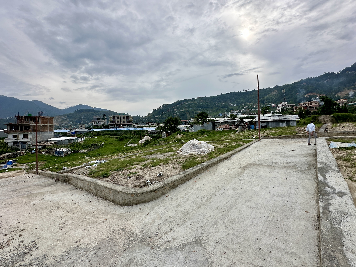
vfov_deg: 78.0
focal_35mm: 16
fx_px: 165
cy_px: 125
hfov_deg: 94.5
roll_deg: +1.0
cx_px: 176
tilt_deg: +0.9
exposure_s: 1/1595
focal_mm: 2.22
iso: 50
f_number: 2.2
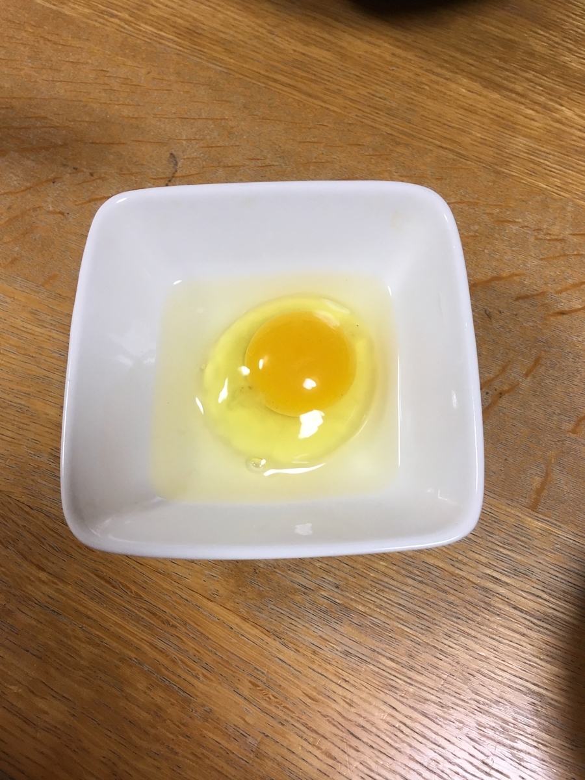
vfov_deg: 61.7
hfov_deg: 48.2
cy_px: 390
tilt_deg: -69.4
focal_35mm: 29
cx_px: 292
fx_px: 653
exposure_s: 1/30
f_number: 2.2
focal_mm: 4.15
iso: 40
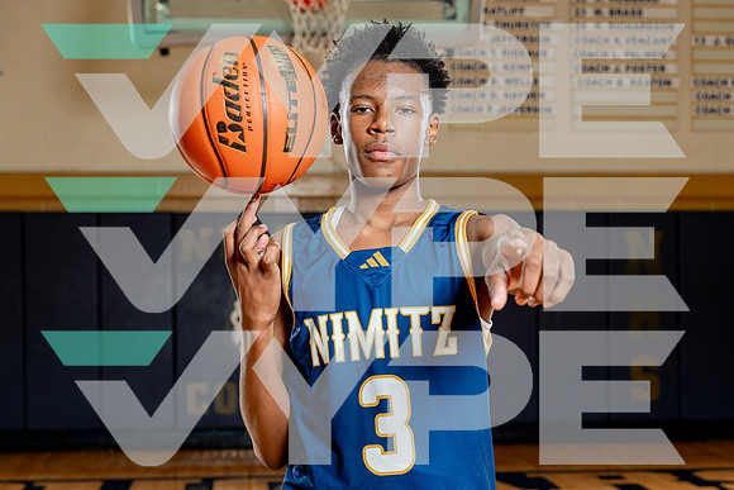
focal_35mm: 71
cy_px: 245
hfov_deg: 28.3
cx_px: 367
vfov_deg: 19.1
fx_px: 1454
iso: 640
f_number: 5.6
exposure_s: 1/250
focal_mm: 70
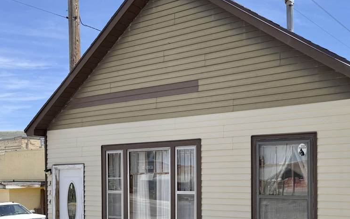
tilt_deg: +0.0
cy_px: 173
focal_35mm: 44
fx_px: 420
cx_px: 249
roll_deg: +1.2
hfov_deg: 44.2
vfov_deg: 28.7
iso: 80
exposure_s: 1/4975
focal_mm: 6.76
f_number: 1.78
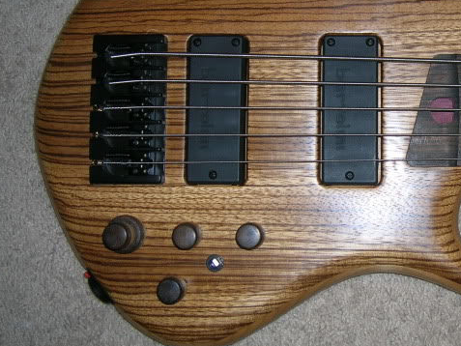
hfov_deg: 32.9
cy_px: 132
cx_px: 363
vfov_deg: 25.6
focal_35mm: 57
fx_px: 759
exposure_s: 1/60.1
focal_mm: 5.7
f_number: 2.9
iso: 50
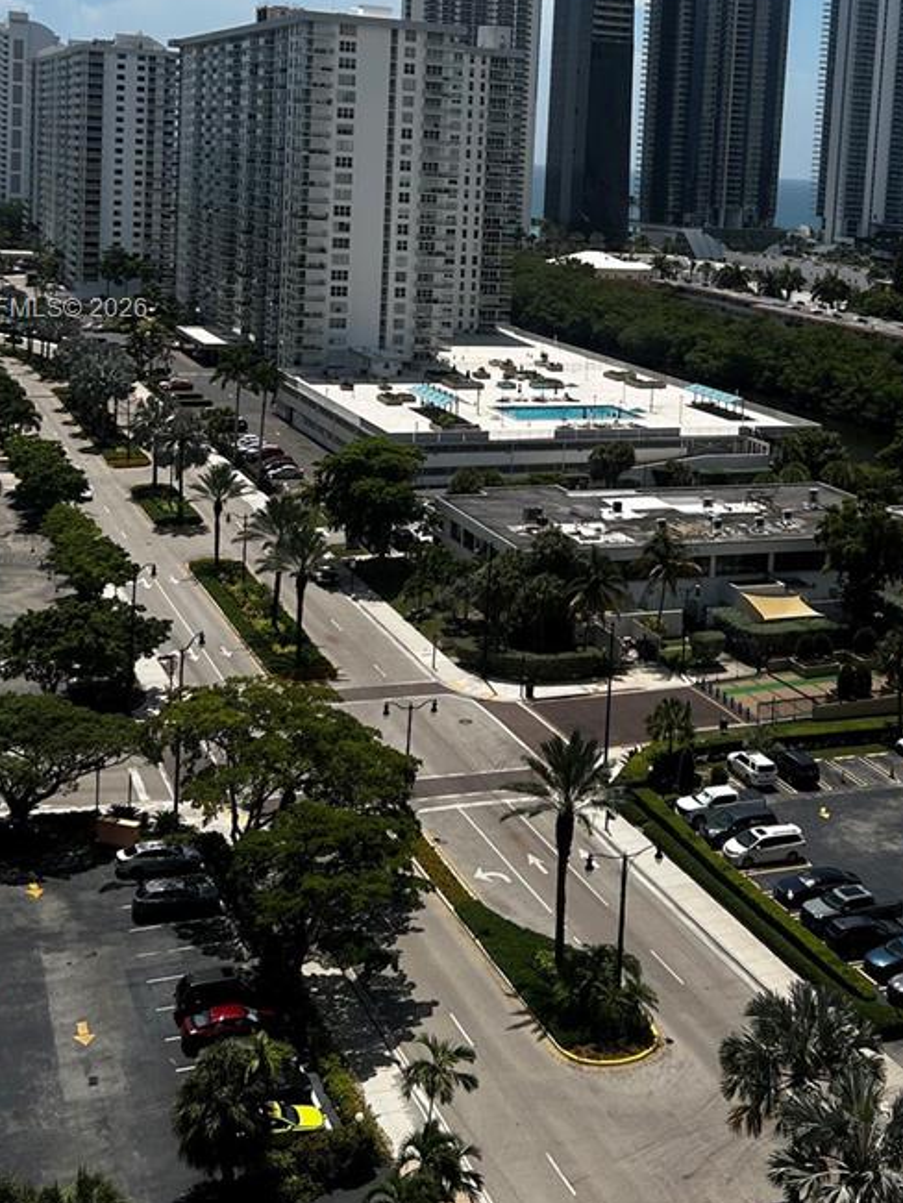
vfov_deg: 38.7
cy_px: 311
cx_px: 638
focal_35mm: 48
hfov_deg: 30.0
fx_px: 1668
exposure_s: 1/5076
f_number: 1.5
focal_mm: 5.7
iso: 50
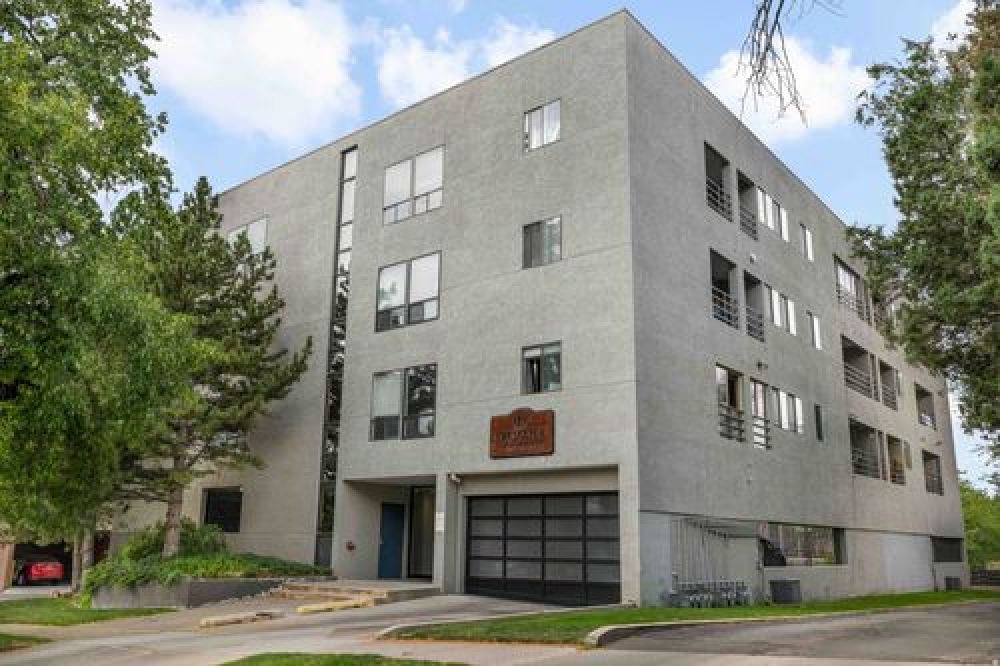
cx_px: 500
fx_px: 805
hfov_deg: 63.7
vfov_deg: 44.9
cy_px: 333
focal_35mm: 29
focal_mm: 29
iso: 400
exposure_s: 1/60
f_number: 8
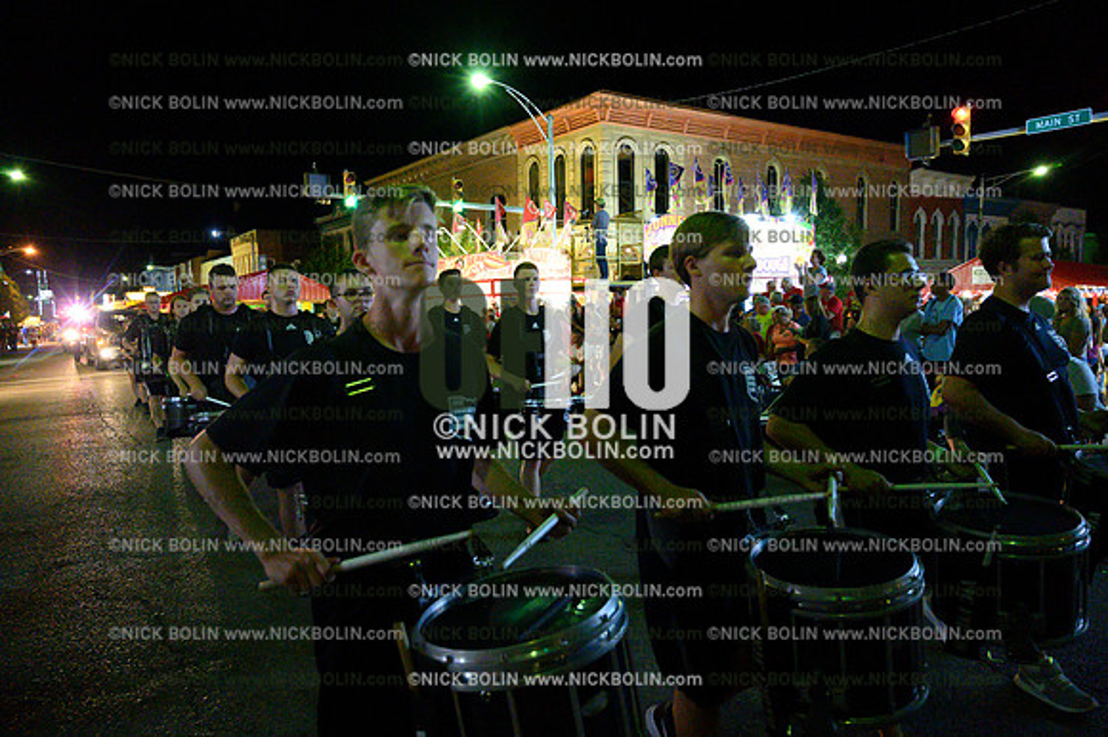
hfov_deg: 73.8
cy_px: 368
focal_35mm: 24
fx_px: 738
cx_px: 554
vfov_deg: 53.1
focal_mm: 24
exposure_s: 1/400
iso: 32000
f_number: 4
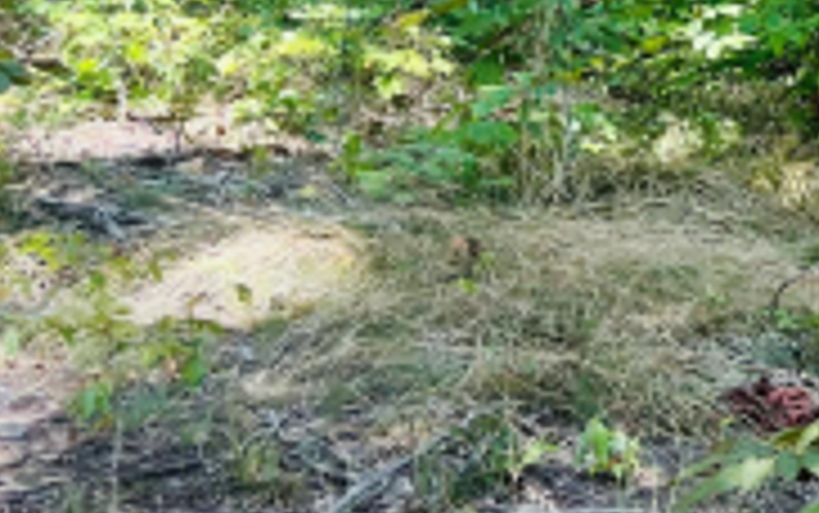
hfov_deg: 18.4
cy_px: -140
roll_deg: +0.7
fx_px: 2256
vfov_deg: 12.6
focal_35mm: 101
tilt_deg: +5.6
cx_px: 1199
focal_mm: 5.1
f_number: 1.6
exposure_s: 1/524
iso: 50
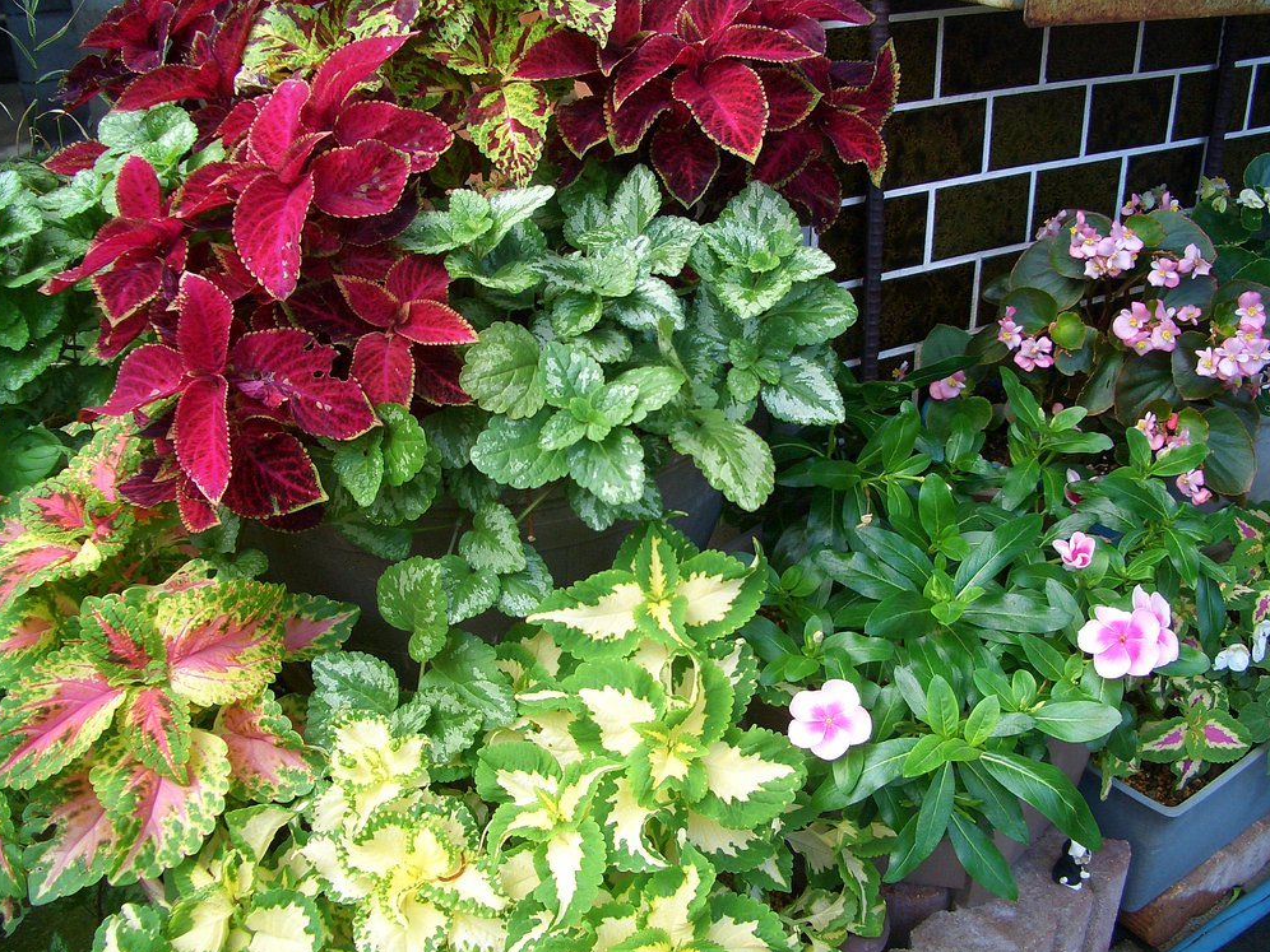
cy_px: 468
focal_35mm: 36
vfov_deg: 39.7
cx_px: 639
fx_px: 1321
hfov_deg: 51.4
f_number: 2.6
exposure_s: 1/80
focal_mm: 5.8
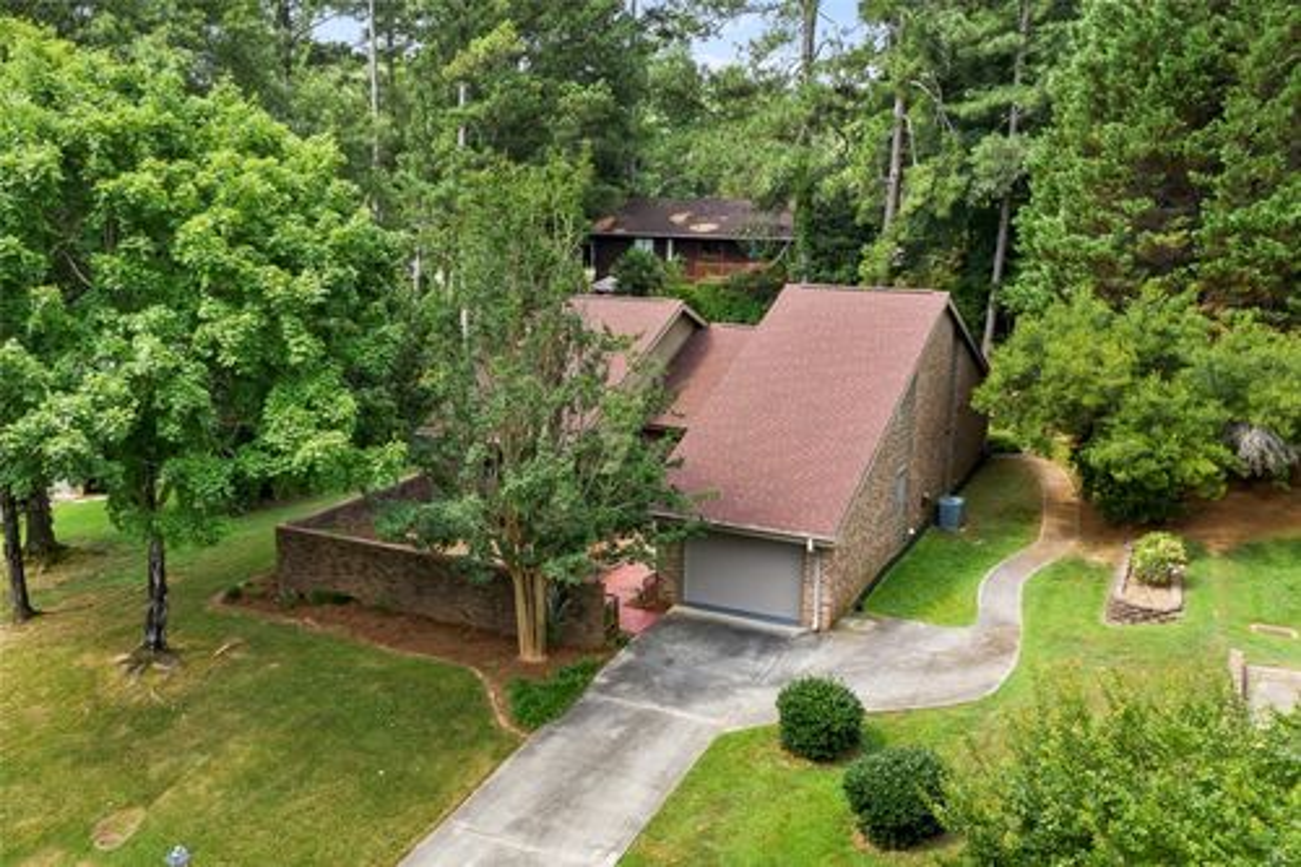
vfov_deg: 46.4
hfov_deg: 65.5
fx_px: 1011
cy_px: 434
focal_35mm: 28
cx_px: 650
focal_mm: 10.26
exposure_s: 1/640
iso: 100
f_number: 3.2
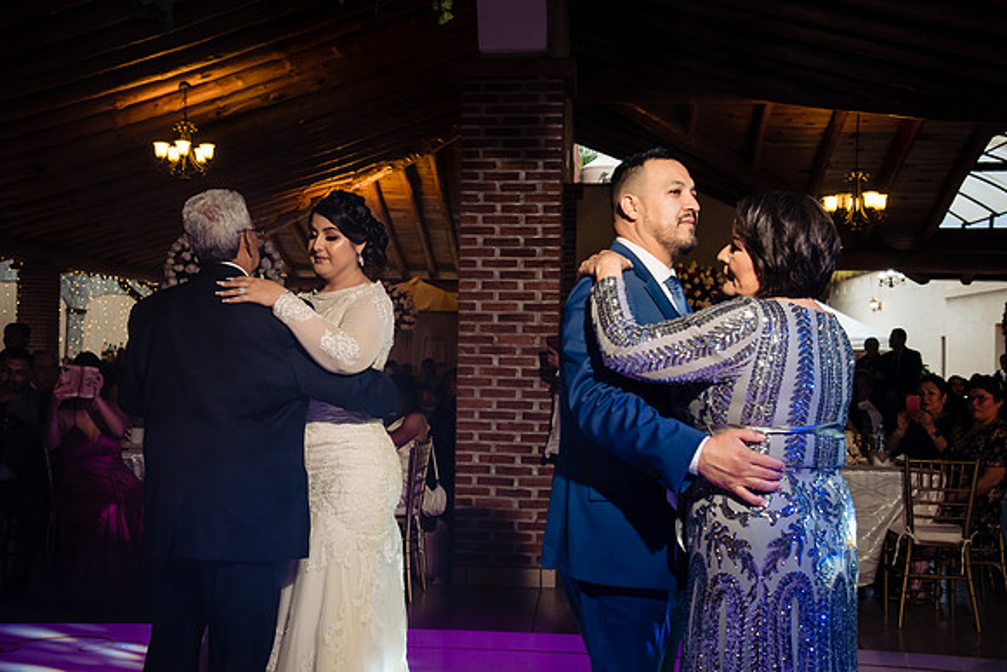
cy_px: 336
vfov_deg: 28.1
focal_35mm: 48
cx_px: 504
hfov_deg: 41.1
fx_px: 1343
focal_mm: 48
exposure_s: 1/200
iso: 2000
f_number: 6.3
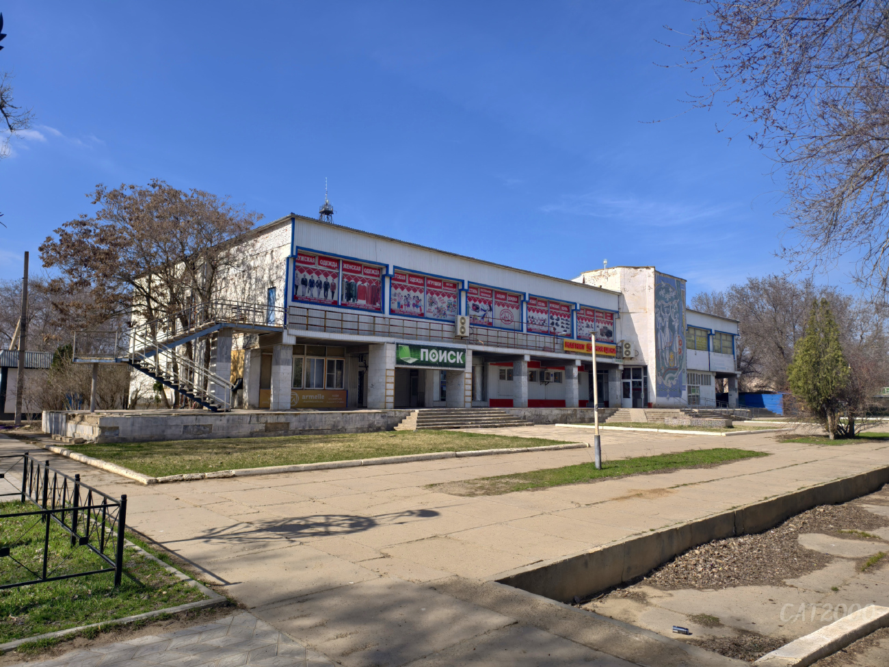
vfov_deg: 58.9
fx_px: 591
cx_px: 444
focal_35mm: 23
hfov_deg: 73.9
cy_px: 334
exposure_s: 1/2212
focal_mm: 6.54
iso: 72
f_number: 1.57
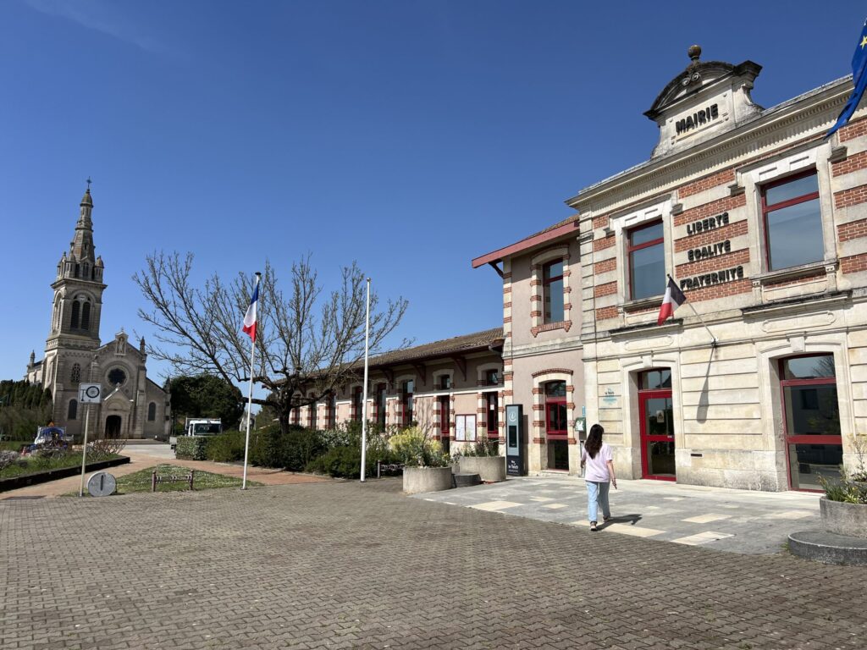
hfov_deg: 67.3
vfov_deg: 53.1
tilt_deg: +9.9
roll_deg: -1.9
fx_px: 651
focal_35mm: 26
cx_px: 434
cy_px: 325
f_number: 1.5
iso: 50
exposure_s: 1/7463
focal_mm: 5.7
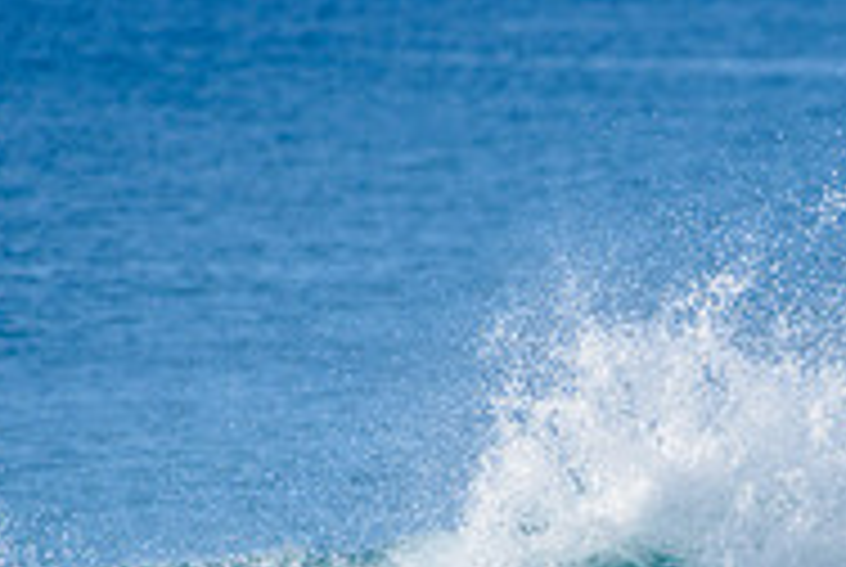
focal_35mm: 1556
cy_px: 758
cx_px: 1058
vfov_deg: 0.9
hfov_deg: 1.3
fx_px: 36623
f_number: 5.6
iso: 180
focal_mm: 500
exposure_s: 1/2000
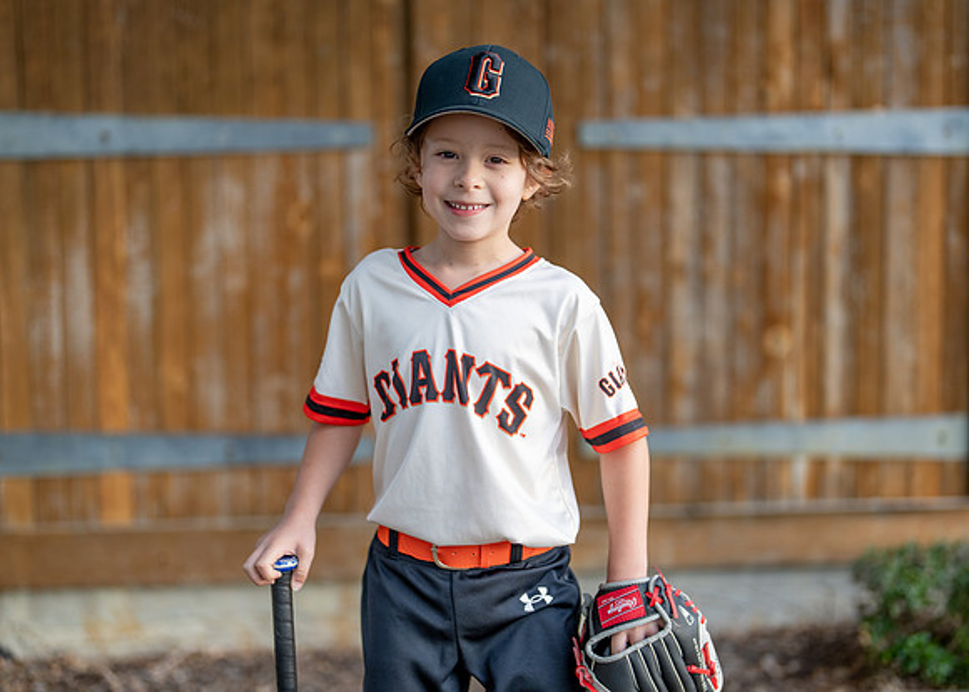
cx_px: 501
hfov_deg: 34.7
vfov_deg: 25.1
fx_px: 1550
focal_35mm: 56
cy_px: 349
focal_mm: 50
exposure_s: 1/640
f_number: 1.2
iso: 100
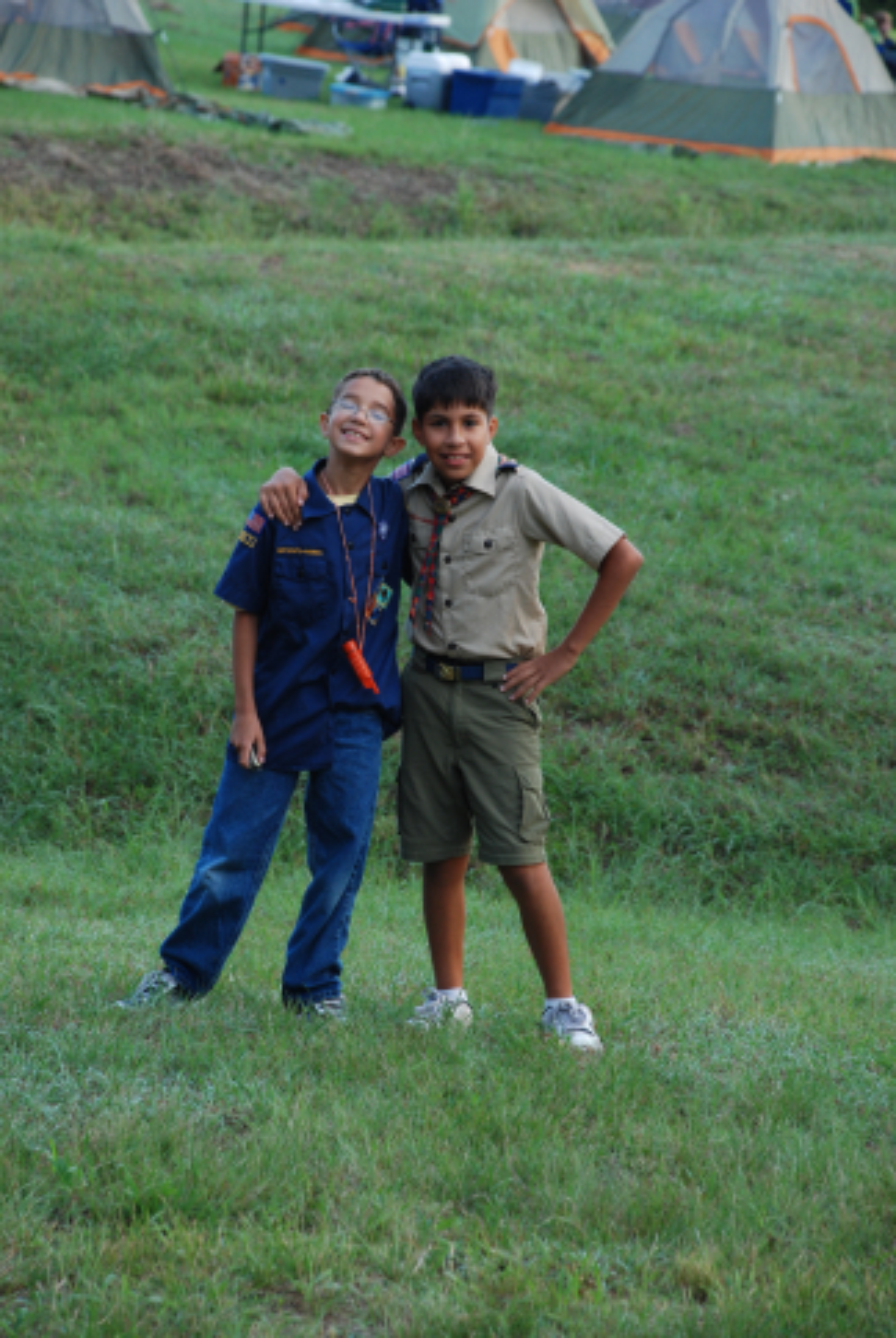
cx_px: 448
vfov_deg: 14.4
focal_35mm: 142
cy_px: 669
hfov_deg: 9.7
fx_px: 5304
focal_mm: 95
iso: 400
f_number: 5.6
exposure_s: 1/125
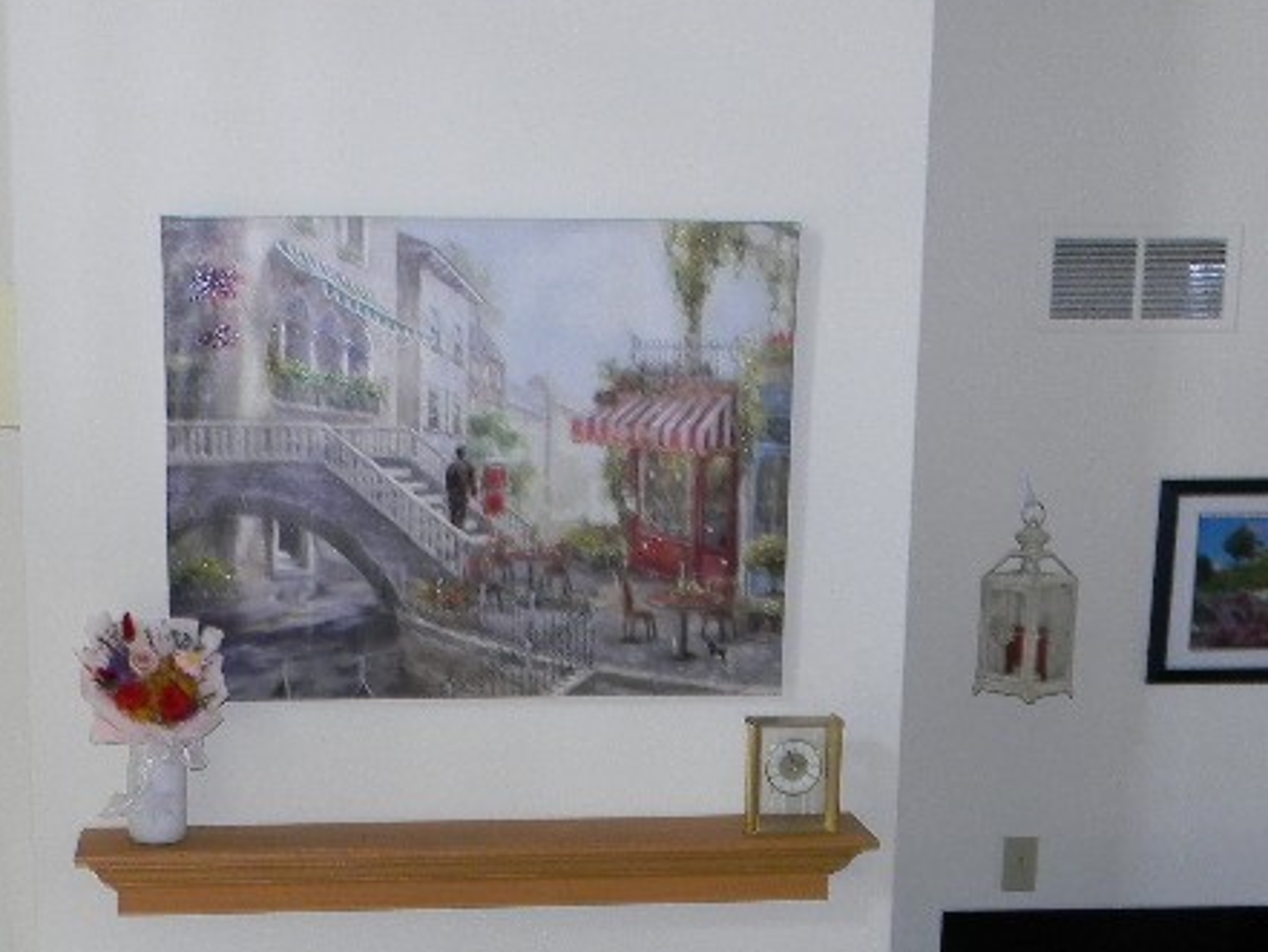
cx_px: 440
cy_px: 788
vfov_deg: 22.2
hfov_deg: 29.6
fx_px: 2382
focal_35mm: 65
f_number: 3.5
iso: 200
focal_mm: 5
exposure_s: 1/26
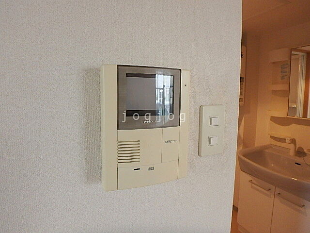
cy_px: 116
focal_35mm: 21
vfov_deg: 63.4
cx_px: 155
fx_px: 188
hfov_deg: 79.0
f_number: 3.5
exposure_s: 1/40
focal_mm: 3.7
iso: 250
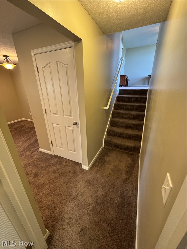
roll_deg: +1.5
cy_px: 124
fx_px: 101
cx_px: 94
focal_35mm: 14
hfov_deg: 85.7
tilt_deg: -22.9
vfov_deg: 102.1
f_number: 2.2
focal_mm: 2.22
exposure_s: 1/60
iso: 400
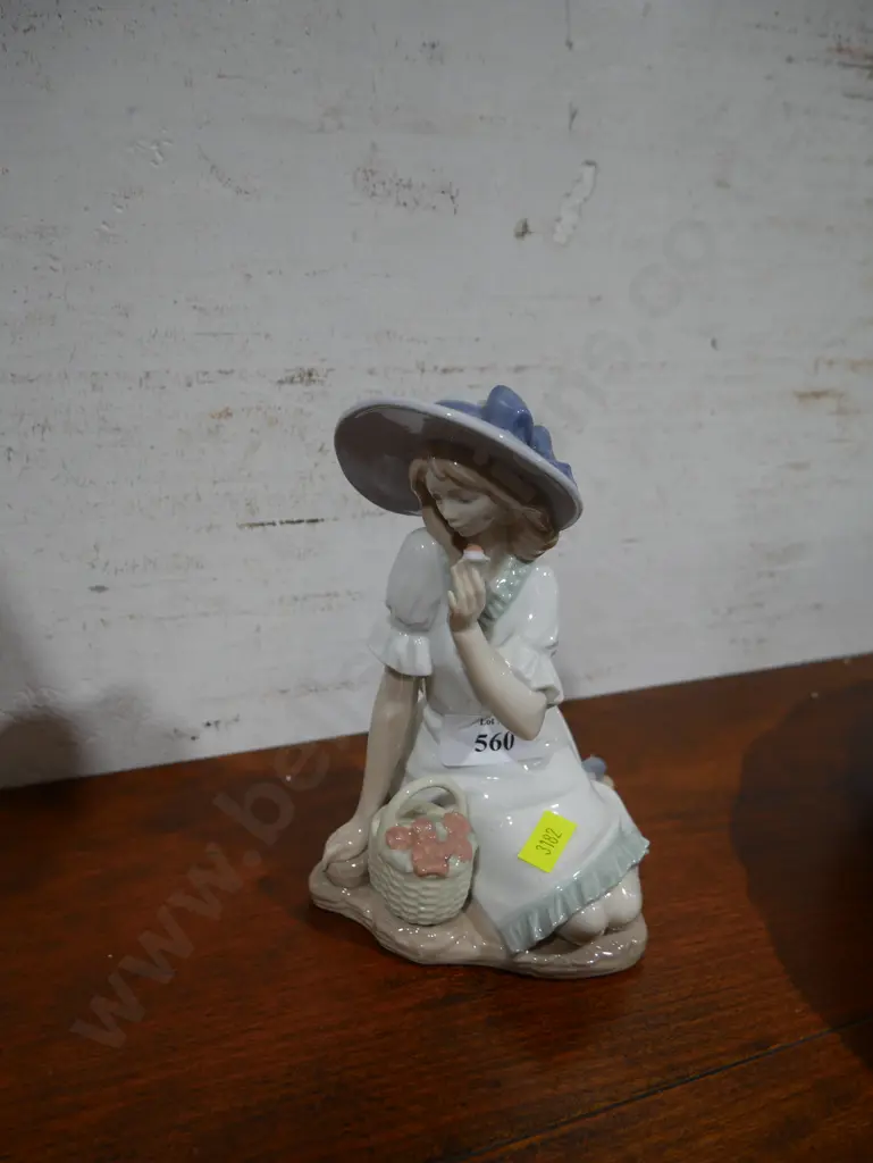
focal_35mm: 30
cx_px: 436
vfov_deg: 59.9
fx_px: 1008
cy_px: 582
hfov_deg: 46.8
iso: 200
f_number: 3.6
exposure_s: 1/80
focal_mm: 15
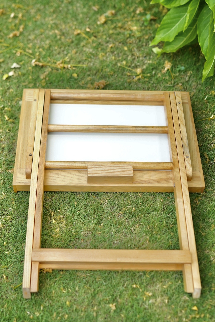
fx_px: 465
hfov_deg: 26.0
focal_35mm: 52
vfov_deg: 38.2
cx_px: 108
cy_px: 161
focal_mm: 35
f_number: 2
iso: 320
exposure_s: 1/160
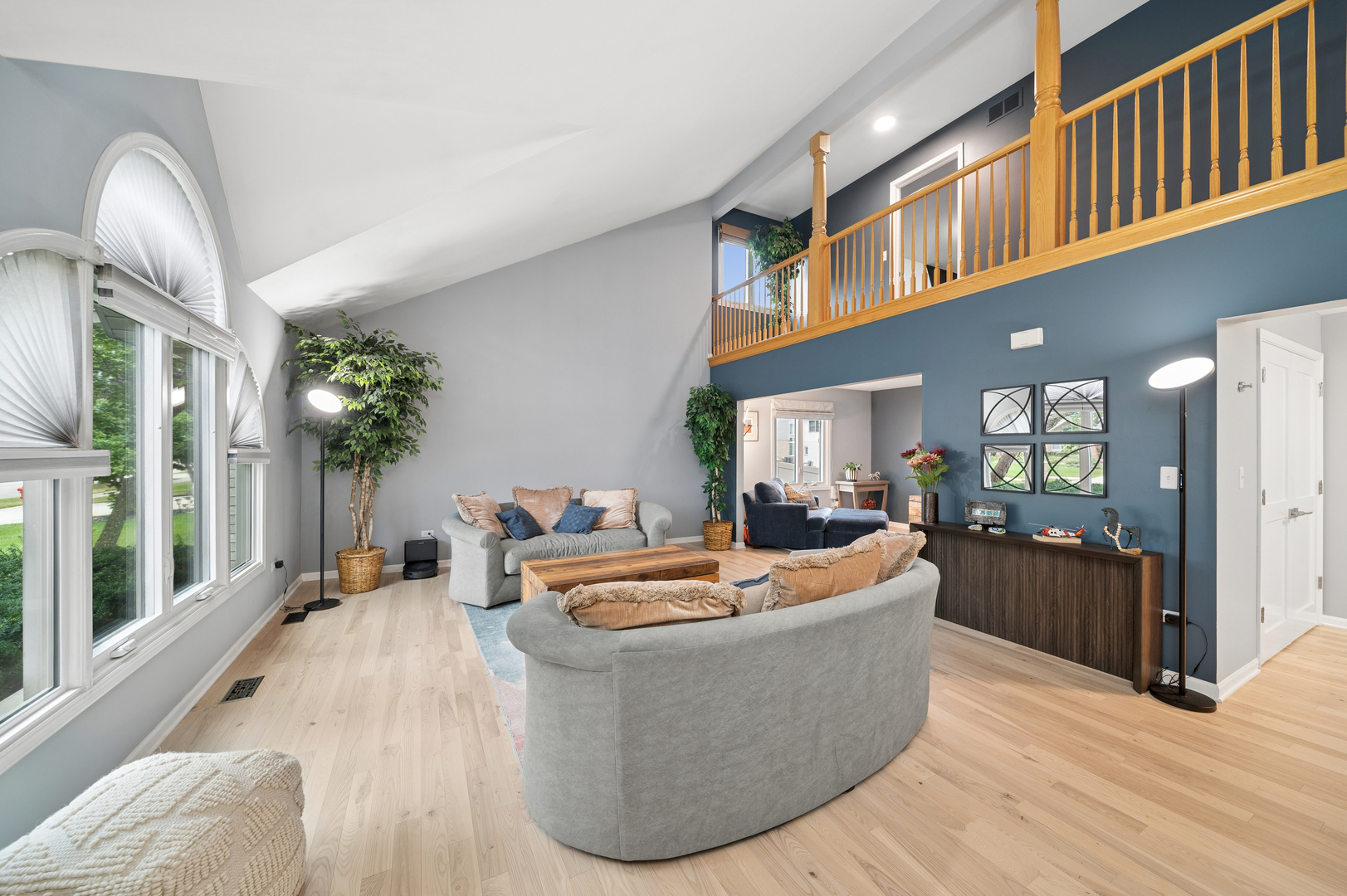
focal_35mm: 13
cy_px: 448
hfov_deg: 108.4
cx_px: 674
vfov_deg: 85.4
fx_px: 486
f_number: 8
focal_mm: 13
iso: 400
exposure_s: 1/2
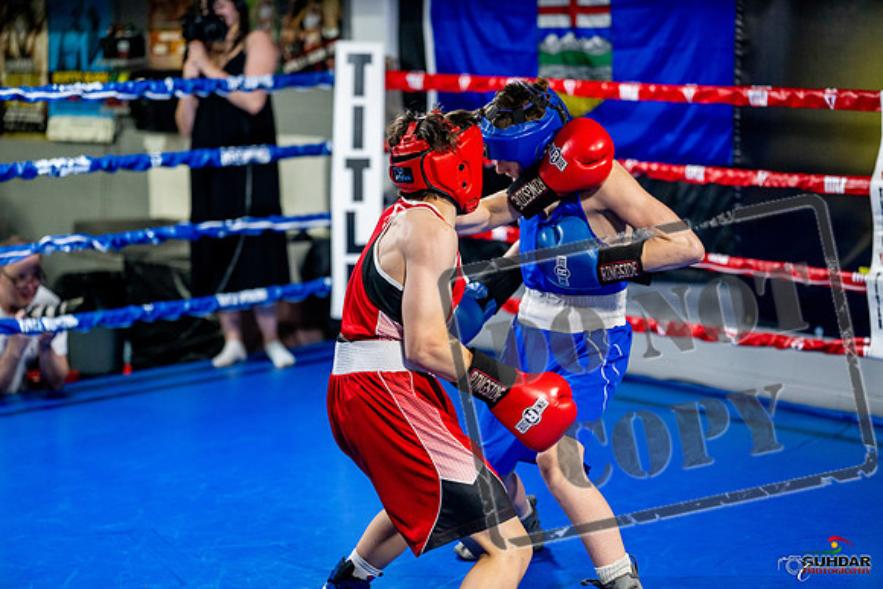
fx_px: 1717
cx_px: 442
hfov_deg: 28.8
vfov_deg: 19.5
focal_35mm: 70
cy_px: 294
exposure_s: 1/1000
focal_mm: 70
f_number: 2
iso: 4000
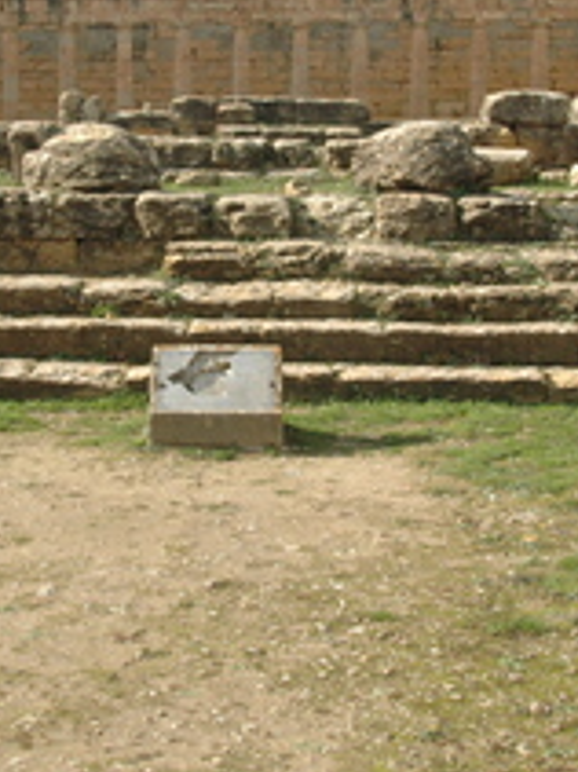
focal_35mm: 78
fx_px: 1738
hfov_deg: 18.8
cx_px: 201
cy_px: 267
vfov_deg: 24.9
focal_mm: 26
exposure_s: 1/640
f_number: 13
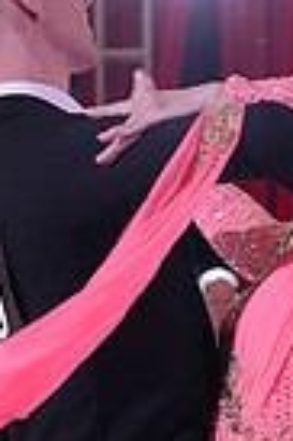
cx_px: 179
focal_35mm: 275
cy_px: 612
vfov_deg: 7.4
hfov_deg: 5.0
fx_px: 3366
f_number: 5
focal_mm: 65
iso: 3200
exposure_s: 1/250
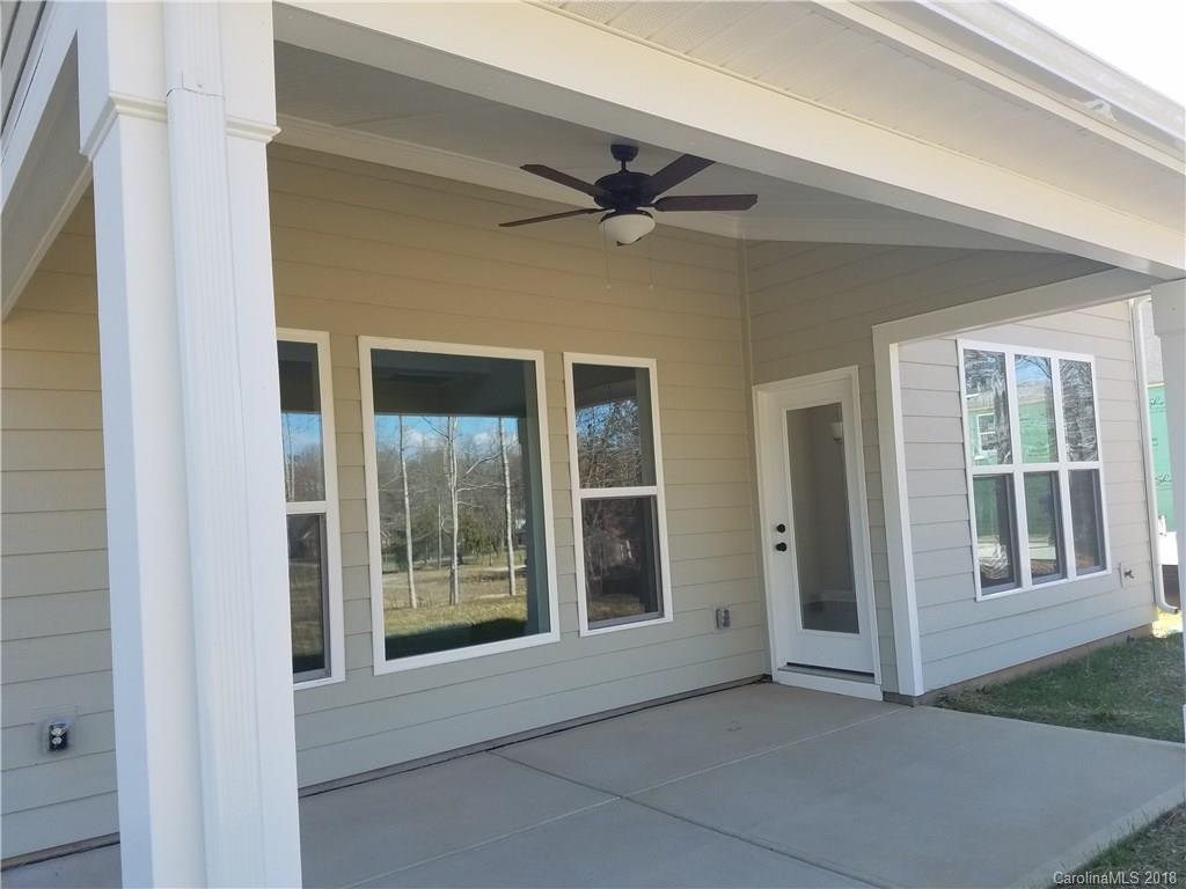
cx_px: 593
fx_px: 891
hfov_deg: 67.3
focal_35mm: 26
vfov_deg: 53.1
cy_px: 444
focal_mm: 4.2
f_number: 1.7
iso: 50
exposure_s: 1/391
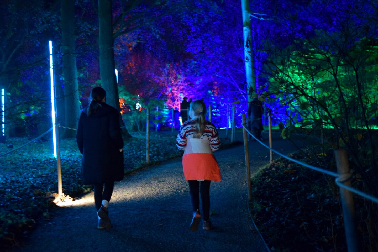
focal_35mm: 52
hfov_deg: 37.9
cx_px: 189
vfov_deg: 25.8
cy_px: 126
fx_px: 551
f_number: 2
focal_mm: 35
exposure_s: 1/80
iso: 3200
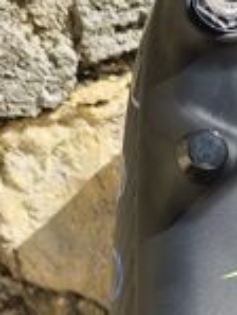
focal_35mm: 197
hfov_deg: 7.2
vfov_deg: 9.7
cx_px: 495
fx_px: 1796
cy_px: 467
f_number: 1.65
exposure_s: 1/1105
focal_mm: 6.19
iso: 50
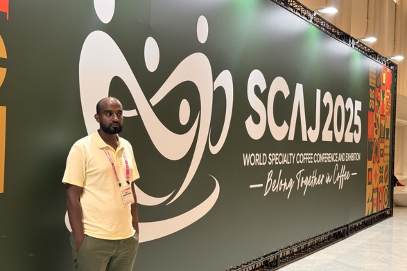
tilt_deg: -0.3
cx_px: 202
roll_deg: -0.9
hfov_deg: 38.9
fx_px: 577
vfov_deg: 26.5
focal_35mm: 51
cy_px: 142
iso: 64
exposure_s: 1/50
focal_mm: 6.76
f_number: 1.78
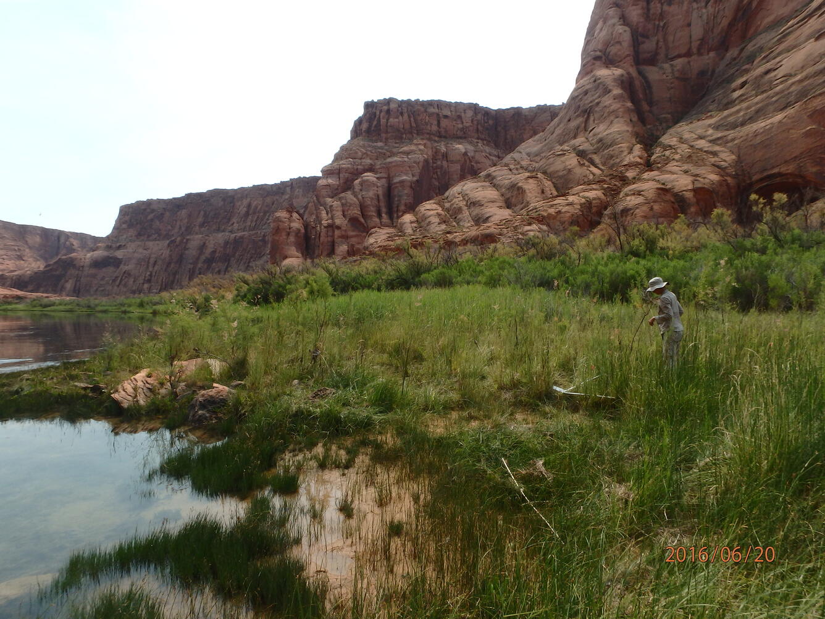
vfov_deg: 63.4
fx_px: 500
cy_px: 310
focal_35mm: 21
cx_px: 412
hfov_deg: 79.0
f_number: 6
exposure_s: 1/400
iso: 125
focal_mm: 3.7
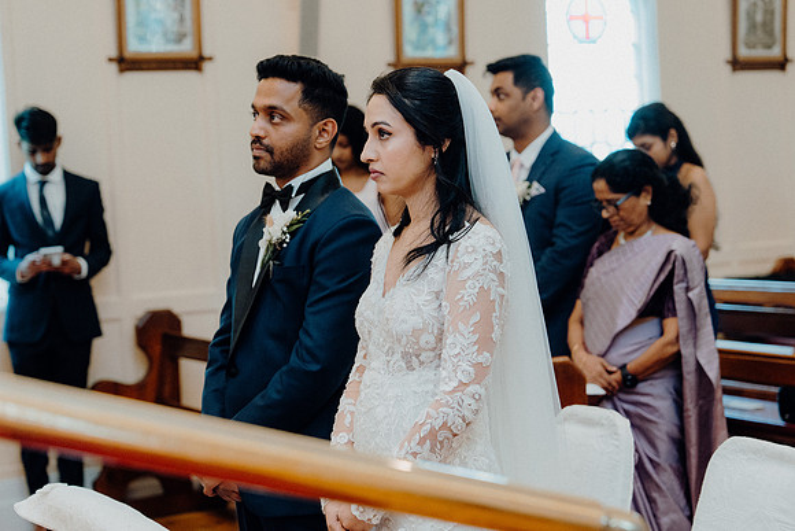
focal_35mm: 70
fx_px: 1546
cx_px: 398
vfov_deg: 19.5
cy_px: 266
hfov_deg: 28.8
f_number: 3.5
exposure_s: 1/250
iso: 2500
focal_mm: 70
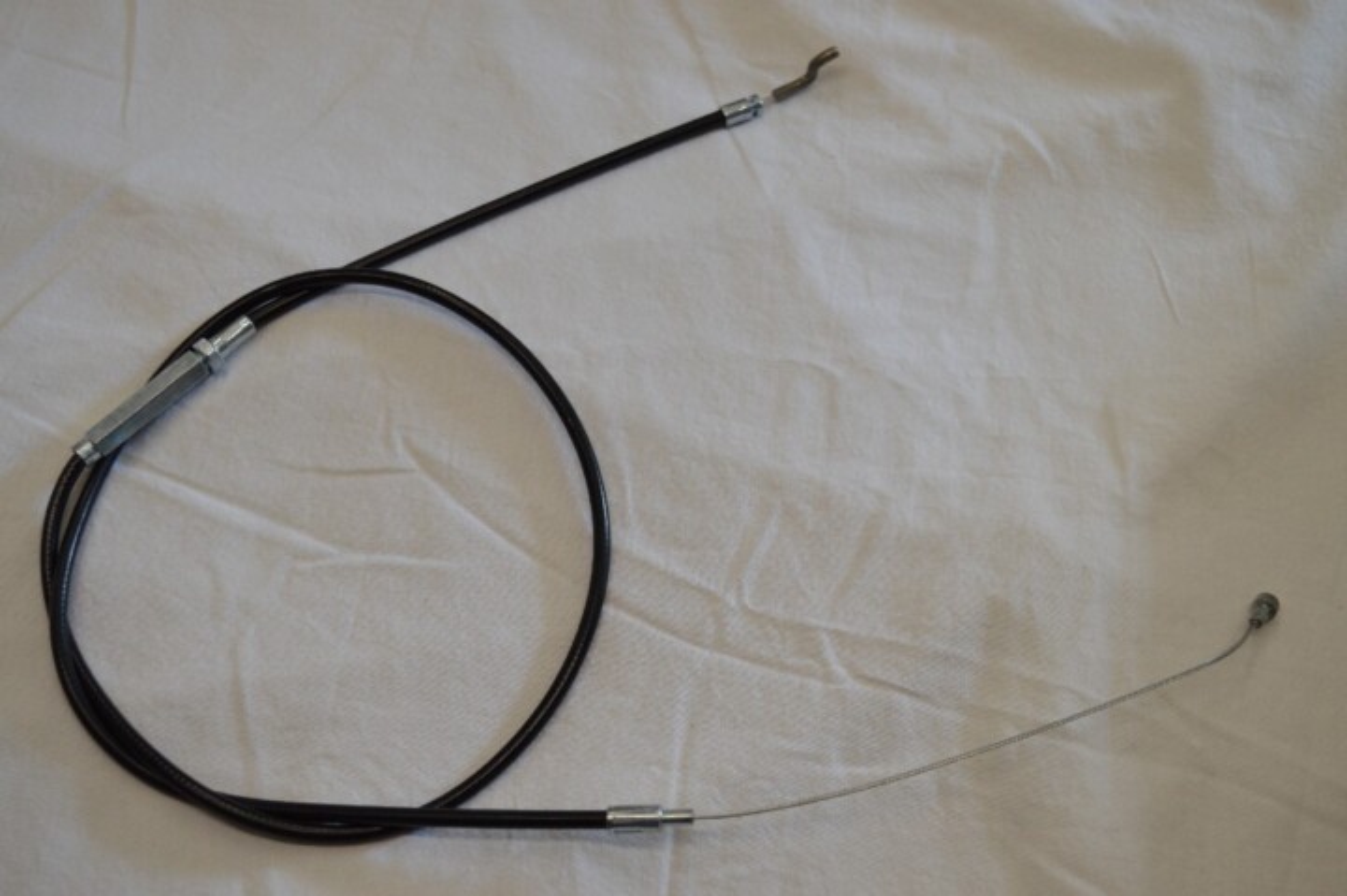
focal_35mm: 46
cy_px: 448
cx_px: 674
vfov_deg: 28.9
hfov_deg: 42.4
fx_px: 1739
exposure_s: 1/100
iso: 400
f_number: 5
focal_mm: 31
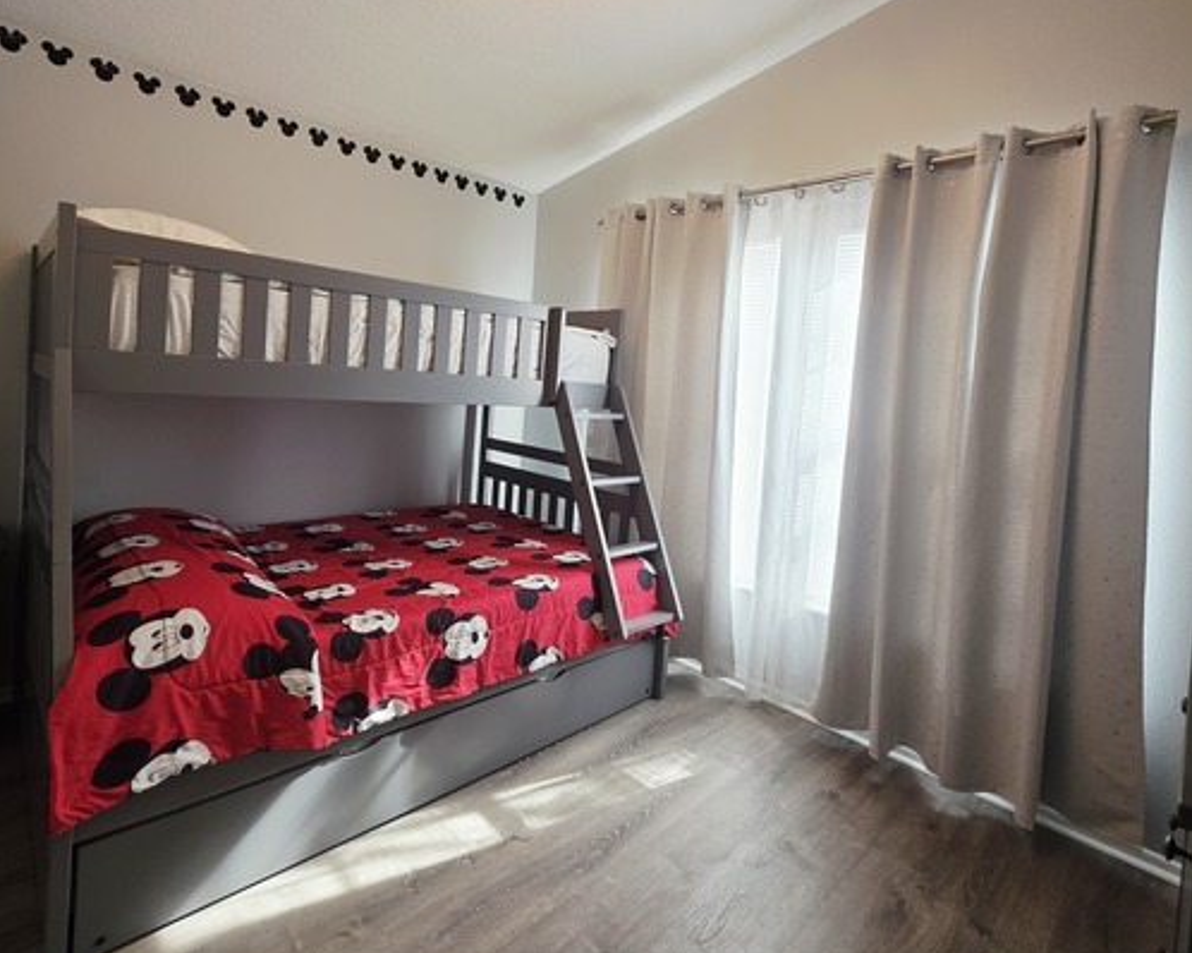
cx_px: 596
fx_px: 600
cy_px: 403
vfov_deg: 76.4
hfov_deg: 89.7
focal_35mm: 17
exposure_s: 1/120
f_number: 1.9
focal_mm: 2.2
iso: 160
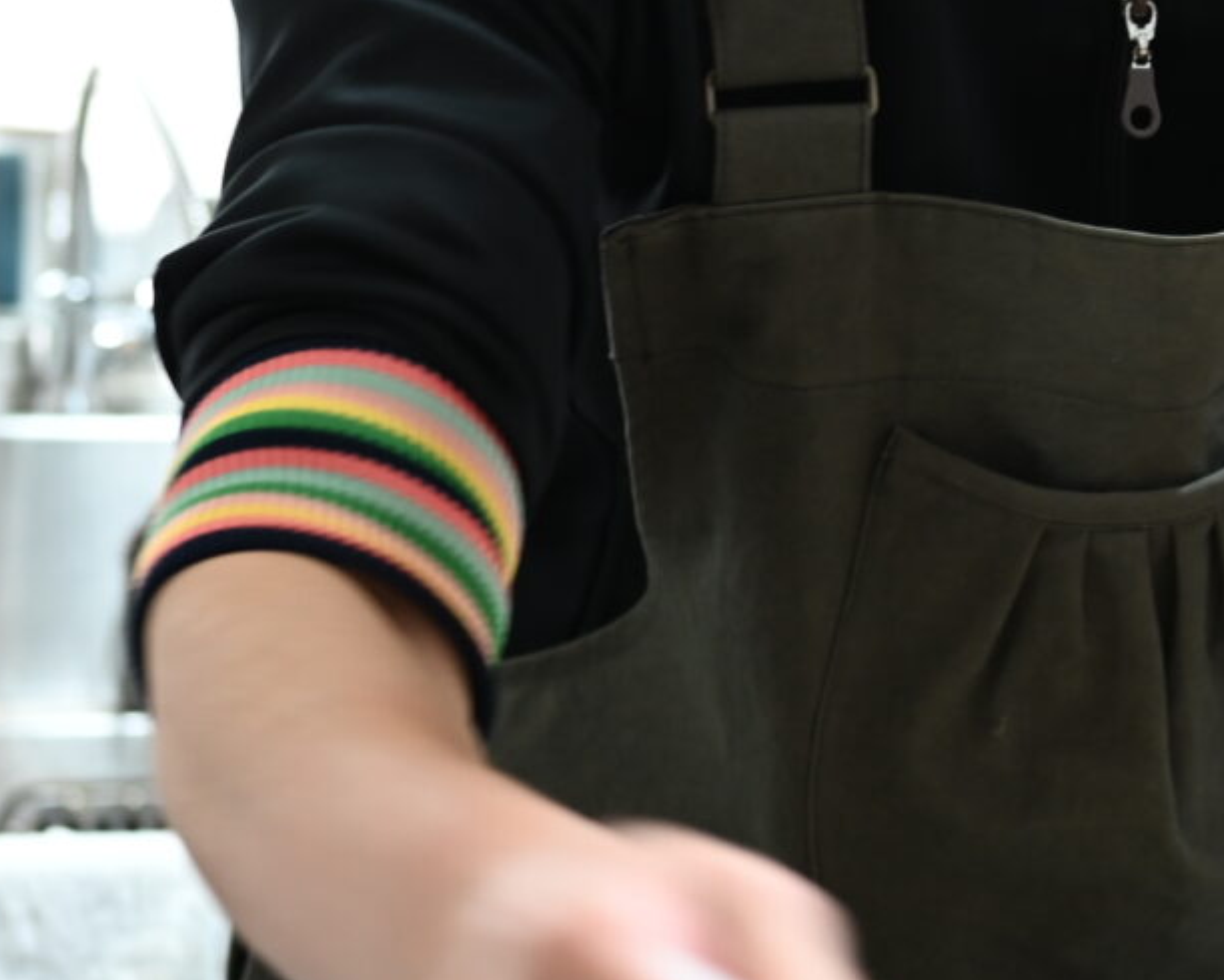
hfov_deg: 16.0
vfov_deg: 13.1
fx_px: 4275
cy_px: 639
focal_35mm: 118
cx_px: 1224
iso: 640
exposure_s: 1/25
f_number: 3.5
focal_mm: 40
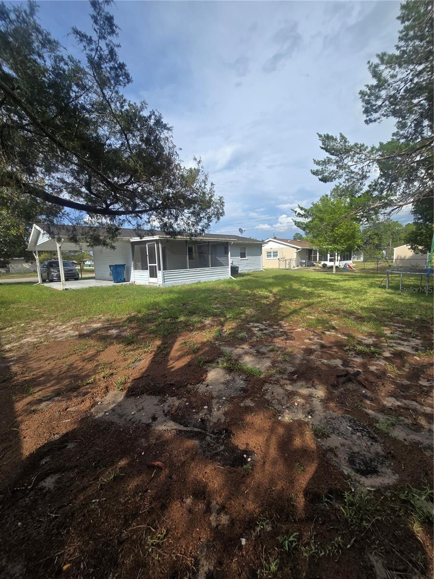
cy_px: 290
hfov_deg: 89.9
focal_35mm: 13
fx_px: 217
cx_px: 217
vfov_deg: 106.2
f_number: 2.2
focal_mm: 2.2
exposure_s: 1/1732
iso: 50
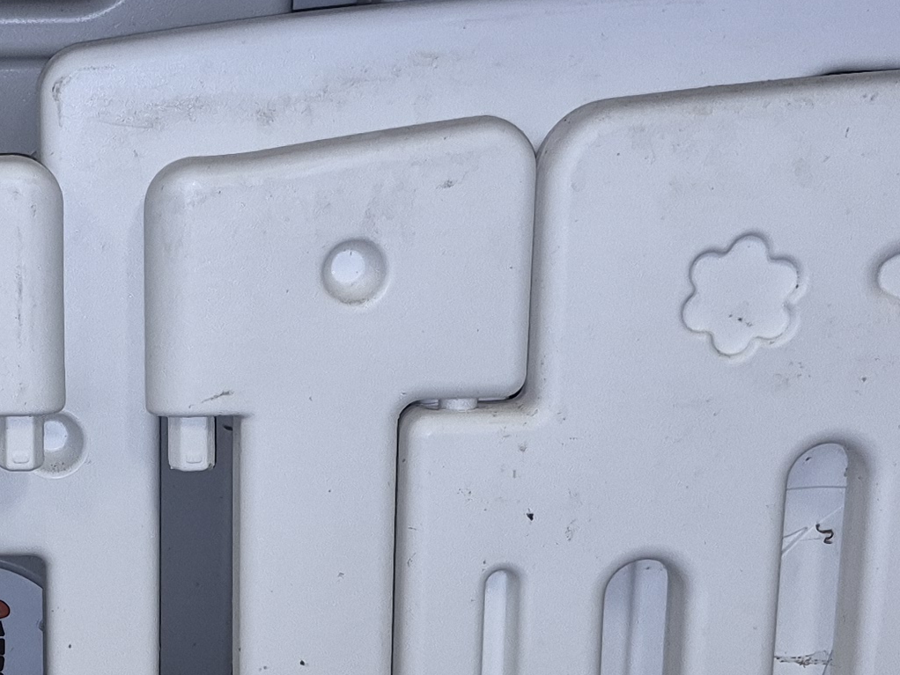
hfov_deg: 21.1
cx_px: 27
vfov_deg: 16.1
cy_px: 676
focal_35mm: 90
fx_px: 2341
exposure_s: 1/50
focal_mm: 5.4
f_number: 1.8
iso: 100
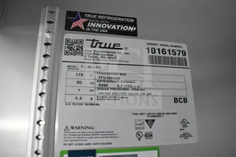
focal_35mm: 27
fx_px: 177
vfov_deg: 48.0
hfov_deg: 67.4
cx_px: 118
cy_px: 78
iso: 6400
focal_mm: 18
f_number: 3.5
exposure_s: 1/50
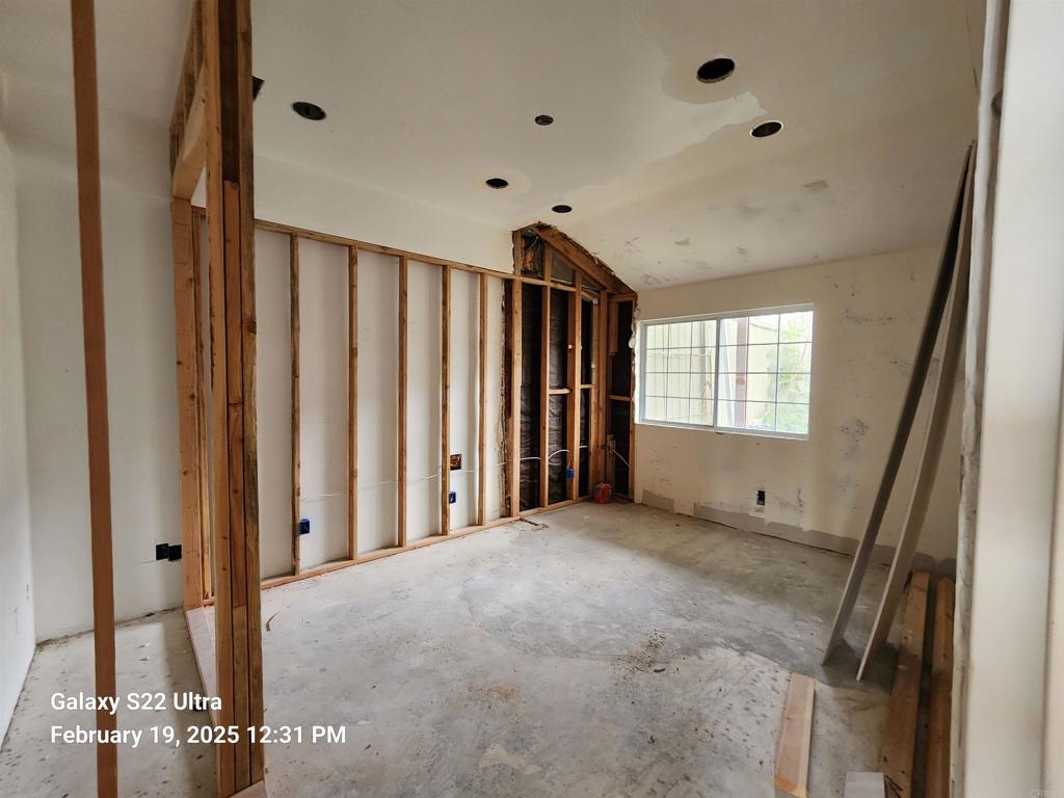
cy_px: 399
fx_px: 400
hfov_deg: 106.2
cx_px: 532
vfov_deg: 89.9
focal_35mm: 13
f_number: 2.2
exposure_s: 1/60
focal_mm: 2.2
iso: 250
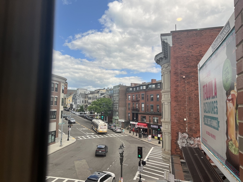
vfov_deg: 53.1
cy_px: 91
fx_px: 183
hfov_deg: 67.3
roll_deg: -1.4
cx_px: 122
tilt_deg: +4.7
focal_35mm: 26
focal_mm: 5.7
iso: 50
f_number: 1.5
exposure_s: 1/2208
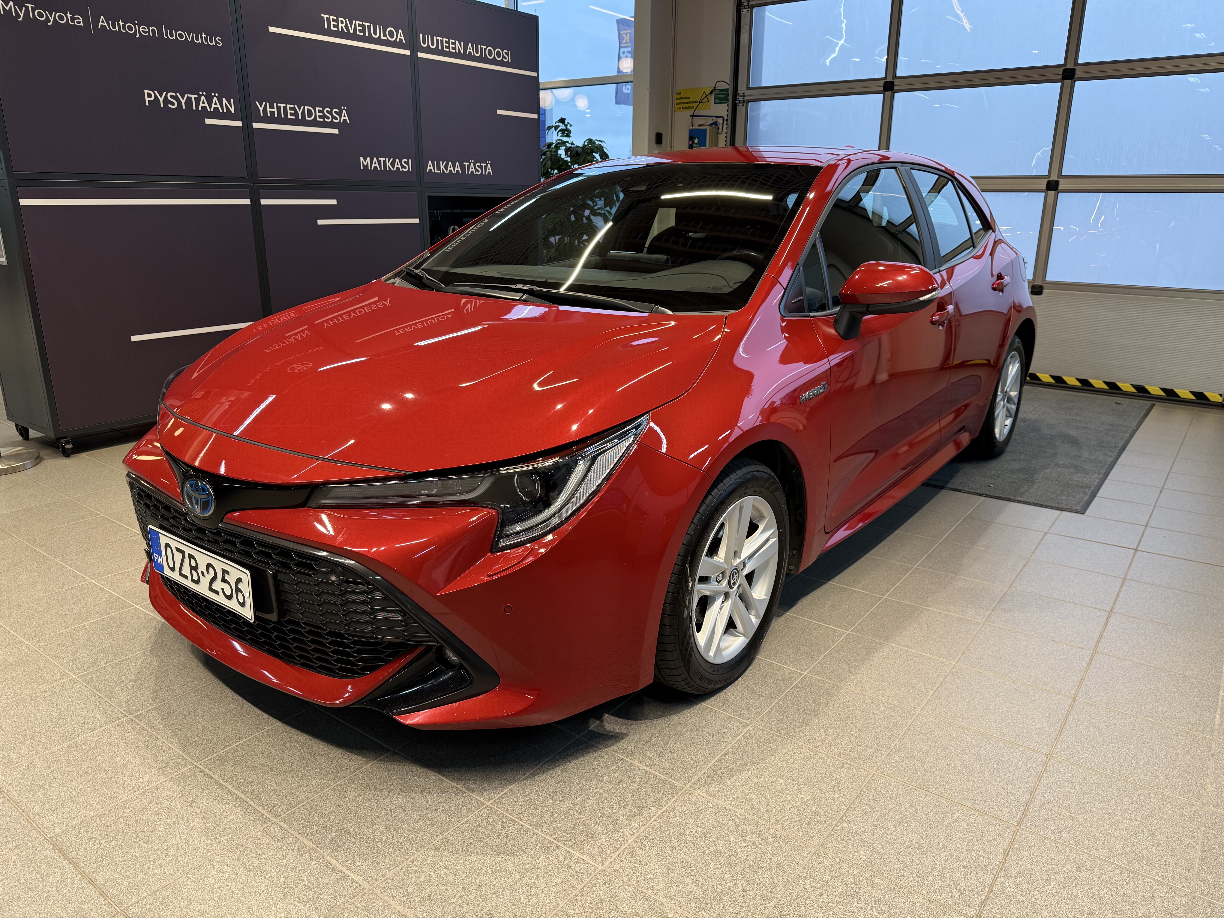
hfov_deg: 71.6
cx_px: 612
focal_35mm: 24
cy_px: 459
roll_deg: -0.7
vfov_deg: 56.8
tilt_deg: -16.8
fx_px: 849
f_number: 1.78
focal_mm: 6.76
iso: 100
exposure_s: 1/100
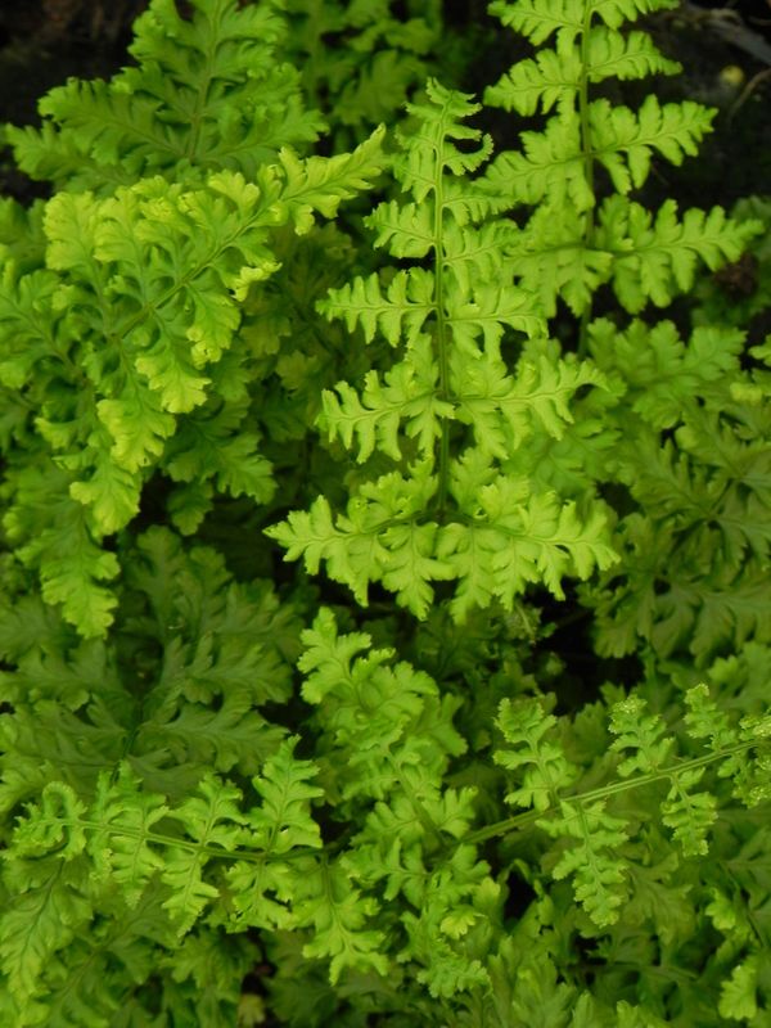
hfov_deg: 9.2
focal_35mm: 162
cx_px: 386
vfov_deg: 12.2
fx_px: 4811
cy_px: 514
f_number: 5
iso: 160
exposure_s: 1/40
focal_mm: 28.8
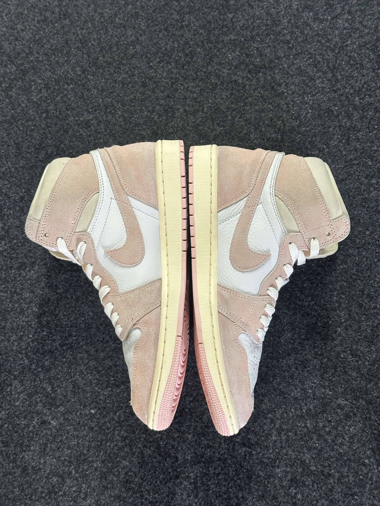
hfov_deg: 30.3
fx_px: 703
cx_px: 190
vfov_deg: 39.7
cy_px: 253
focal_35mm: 48
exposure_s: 1/50
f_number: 1.78
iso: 160
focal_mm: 6.86
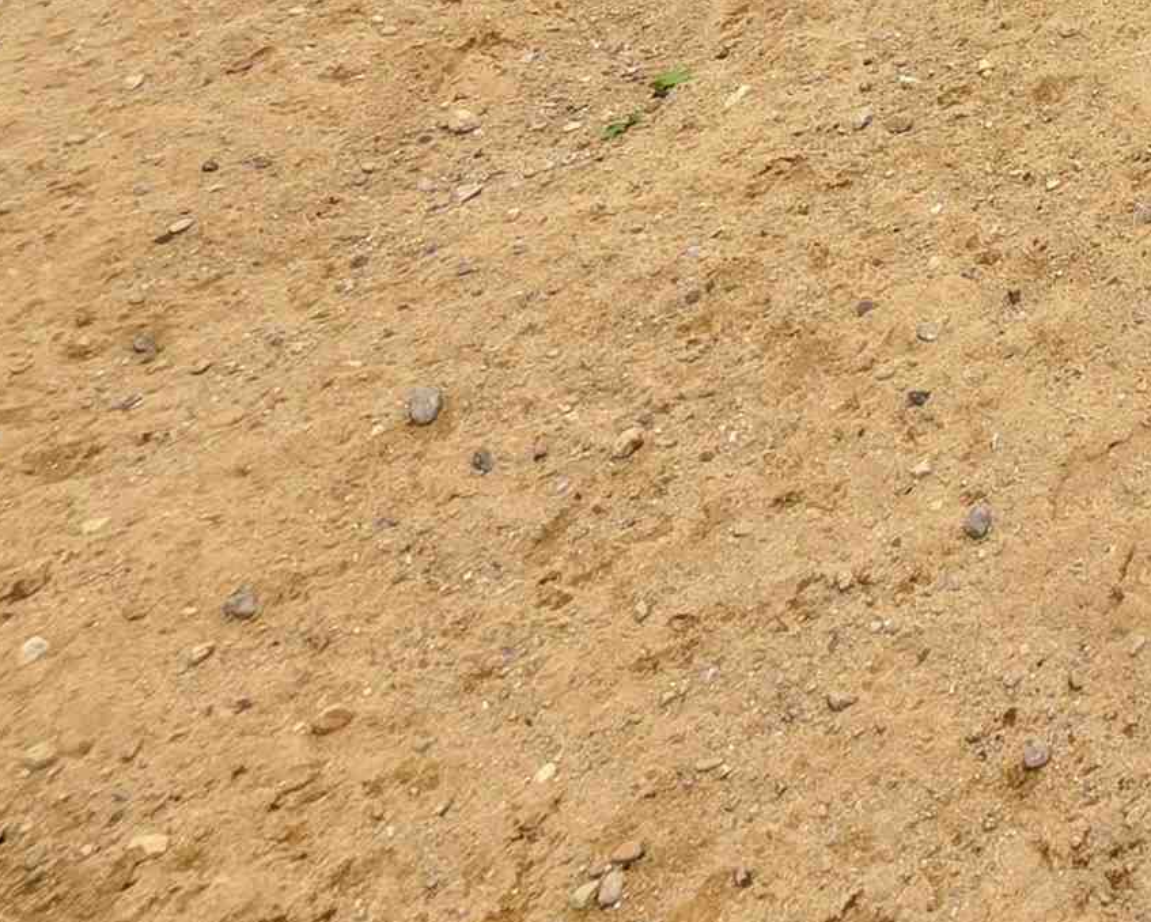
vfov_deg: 24.2
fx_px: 1567
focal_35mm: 46
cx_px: 1568
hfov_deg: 30.1
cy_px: -526
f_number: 1.9
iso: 40
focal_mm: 2.2
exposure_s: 1/978
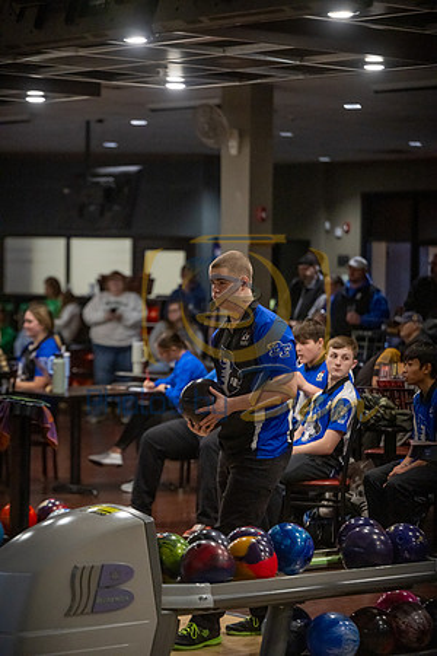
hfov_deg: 13.2
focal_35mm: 104
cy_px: 328
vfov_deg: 19.6
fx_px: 1894
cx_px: 218
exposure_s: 1/1000
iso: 4000
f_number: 2.8
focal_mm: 104
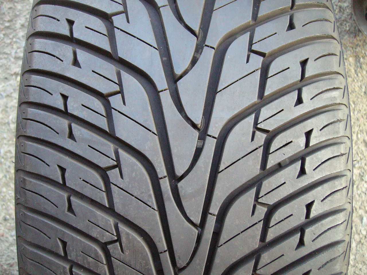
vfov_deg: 40.7
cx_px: 184
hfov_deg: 52.6
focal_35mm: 35
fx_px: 371
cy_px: 138
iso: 400
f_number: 2.8
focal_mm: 5.8
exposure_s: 1/125
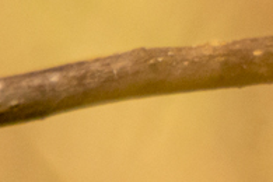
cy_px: -78
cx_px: 714
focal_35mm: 4840
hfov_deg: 0.4
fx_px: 36700
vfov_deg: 0.3
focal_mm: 600
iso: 1000
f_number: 6.3
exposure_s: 1/500
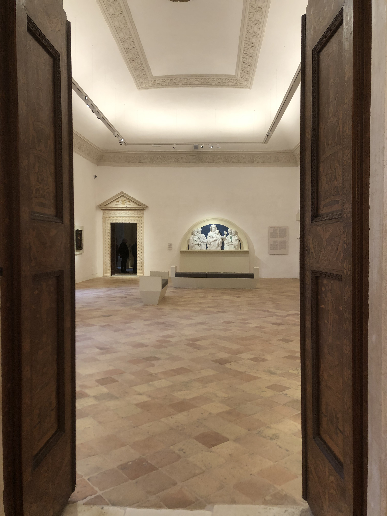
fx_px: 417
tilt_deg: -0.6
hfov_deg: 49.7
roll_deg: +1.4
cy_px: 258
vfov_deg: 63.4
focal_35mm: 28
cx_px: 194
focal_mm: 4
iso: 40
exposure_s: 1/20
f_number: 1.8
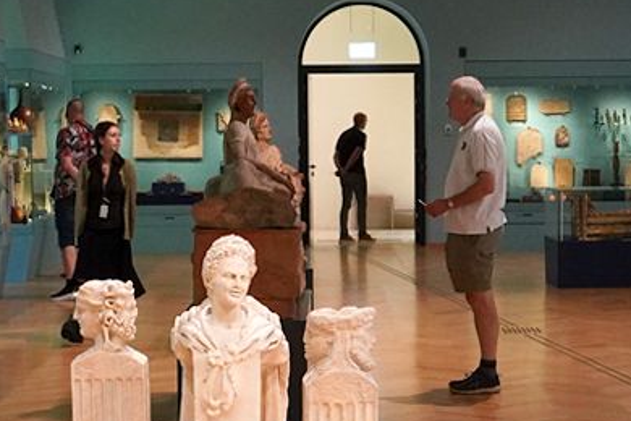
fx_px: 2156
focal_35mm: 123
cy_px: 358
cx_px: 319
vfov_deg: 11.1
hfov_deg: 16.7
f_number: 6.3
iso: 3200
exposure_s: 1/80
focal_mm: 24
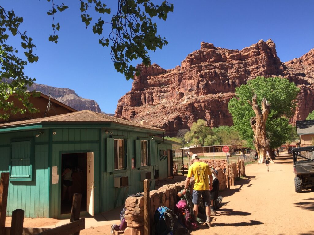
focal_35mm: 29
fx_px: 263
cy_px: 118
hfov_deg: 61.7
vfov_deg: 48.2
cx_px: 157
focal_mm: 4.15
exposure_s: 1/1130
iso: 32
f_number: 2.2
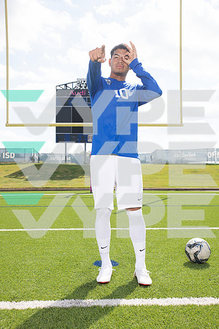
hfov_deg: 36.9
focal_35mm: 36
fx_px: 328
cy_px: 164
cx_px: 110
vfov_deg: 53.1
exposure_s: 1/320
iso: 125
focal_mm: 36
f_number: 7.1
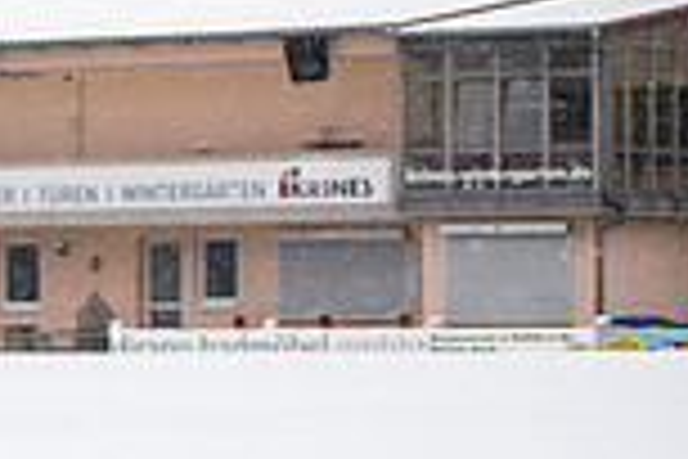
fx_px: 5312
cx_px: -609
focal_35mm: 278
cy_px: 305
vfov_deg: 4.9
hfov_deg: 7.2
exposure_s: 1/500
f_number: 4
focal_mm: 70
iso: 160
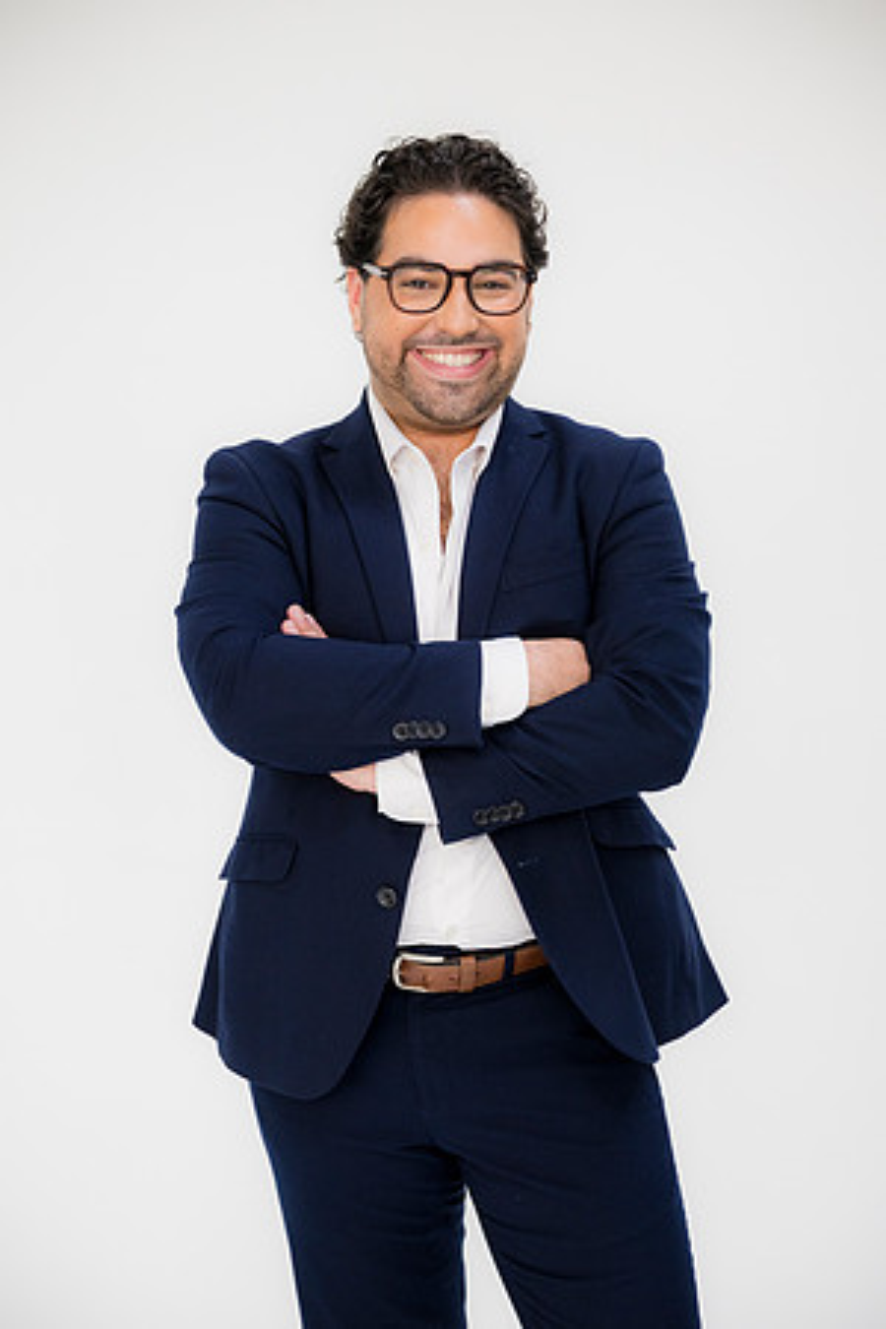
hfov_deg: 17.9
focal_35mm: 76
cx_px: 443
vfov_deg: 26.7
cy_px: 664
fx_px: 2805
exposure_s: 1/125
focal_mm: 76
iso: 800
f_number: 3.2
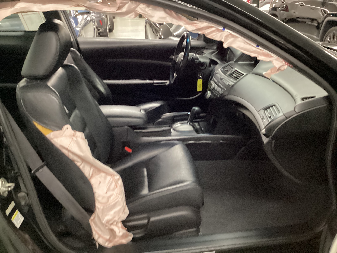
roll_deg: +1.8
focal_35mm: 31
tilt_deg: -23.5
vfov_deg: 45.4
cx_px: 168
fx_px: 302
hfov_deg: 58.4
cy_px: 126
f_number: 2.4
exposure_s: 1/24
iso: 640
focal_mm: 3.3
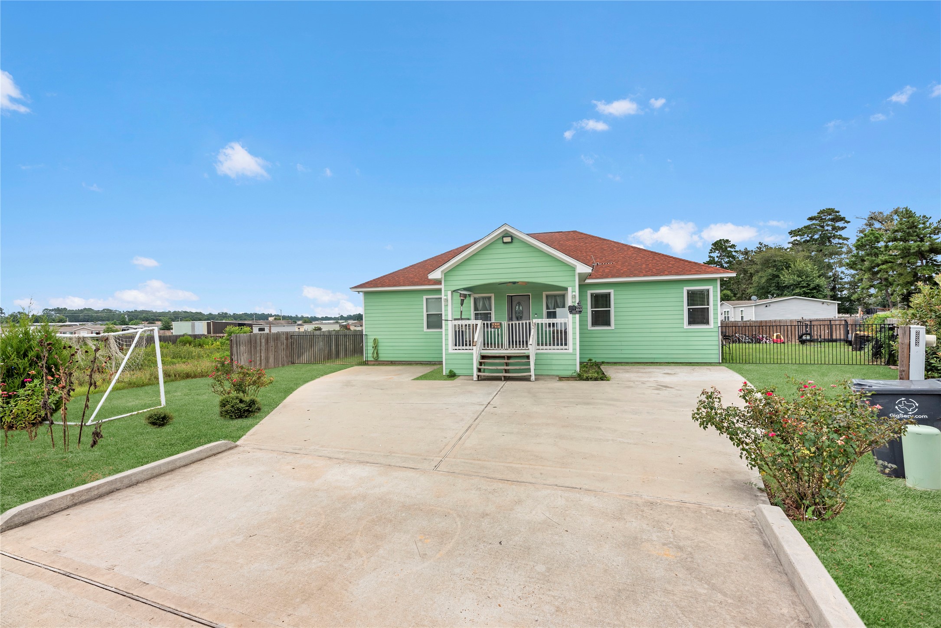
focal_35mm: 14
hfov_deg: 104.2
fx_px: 366
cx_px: 470
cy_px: 314
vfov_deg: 81.2
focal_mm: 14
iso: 100
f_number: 9
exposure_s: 1/40
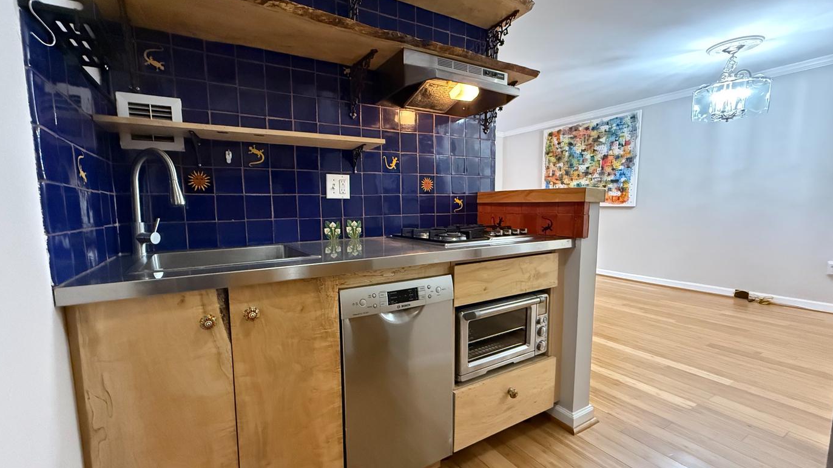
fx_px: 353
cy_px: 243
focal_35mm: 16
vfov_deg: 67.0
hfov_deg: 99.3
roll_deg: +0.3
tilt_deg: -6.0
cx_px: 400
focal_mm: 2.22
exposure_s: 1/60
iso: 1250
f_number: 2.2
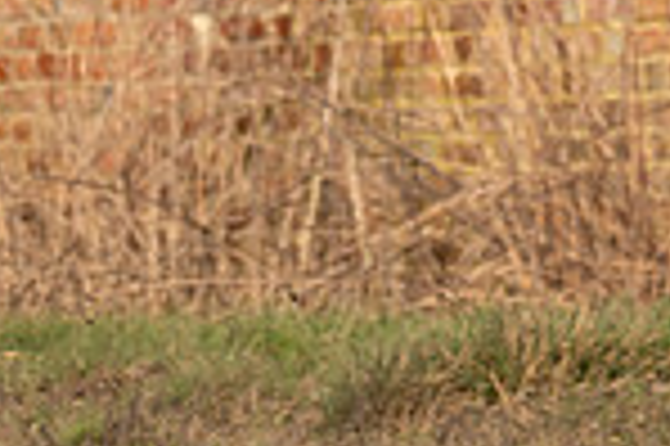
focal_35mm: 631
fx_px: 11731
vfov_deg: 2.2
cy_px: -53
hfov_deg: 3.3
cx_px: -321
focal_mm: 102
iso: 100
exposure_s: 1/800
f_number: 4
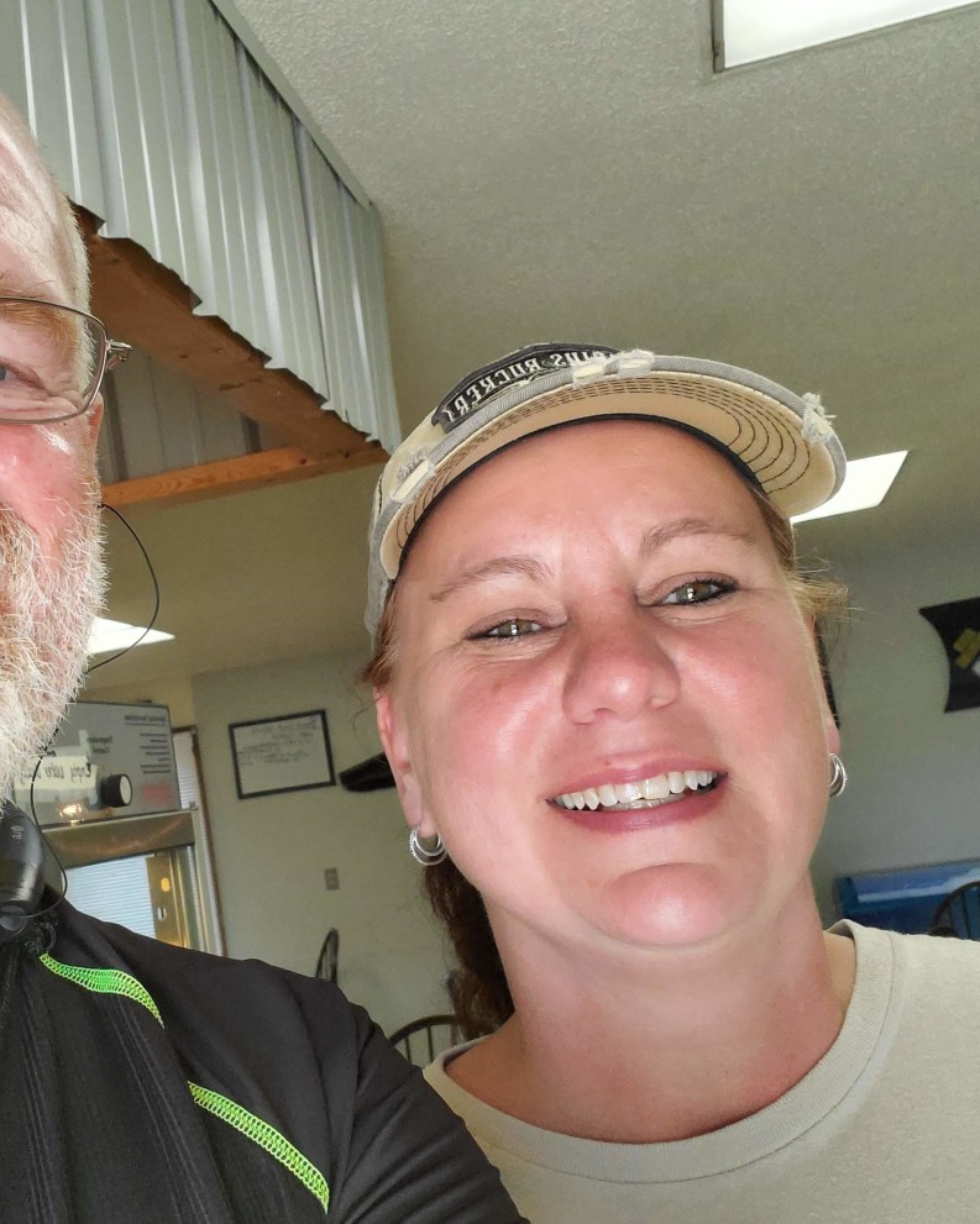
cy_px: 609
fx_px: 1522
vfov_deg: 43.8
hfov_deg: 35.1
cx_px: 271
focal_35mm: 42
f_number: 1.9
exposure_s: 1/120
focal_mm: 3.3
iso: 160
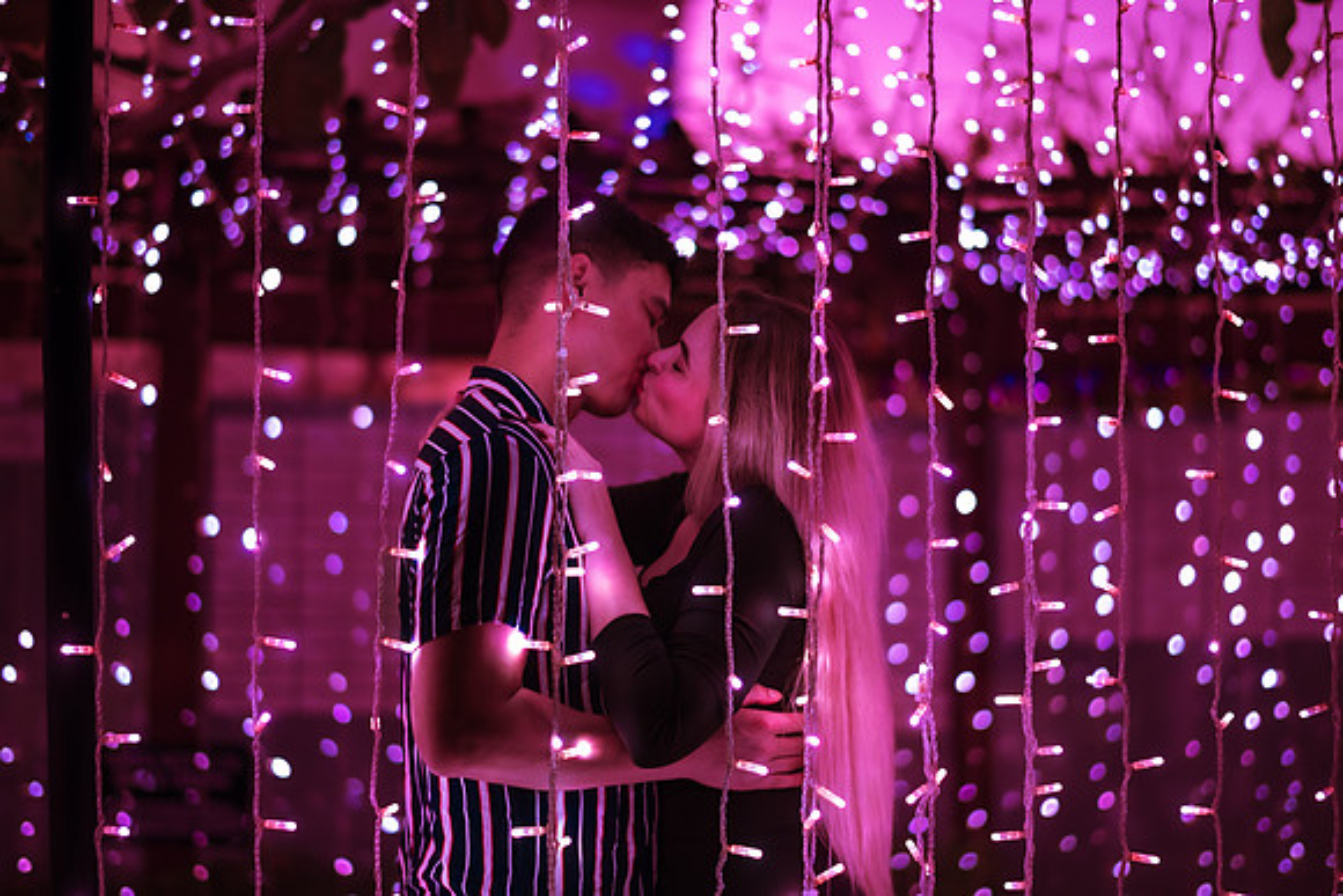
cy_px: 448
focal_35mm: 58
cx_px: 672
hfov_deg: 34.5
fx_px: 2164
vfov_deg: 23.4
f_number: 1.4
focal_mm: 58
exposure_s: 1/320
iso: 2500
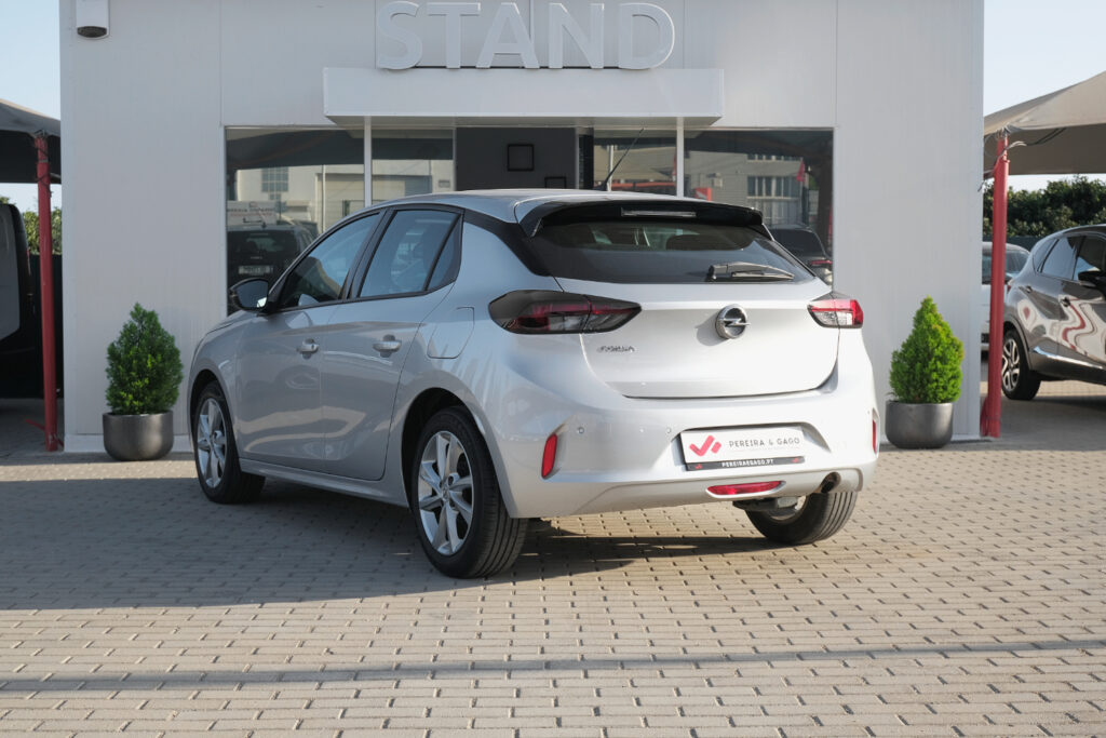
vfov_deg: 26.5
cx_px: 553
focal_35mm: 51
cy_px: 369
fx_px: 1567
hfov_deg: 38.9
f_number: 8
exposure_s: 1/160
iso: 160
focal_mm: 34.3
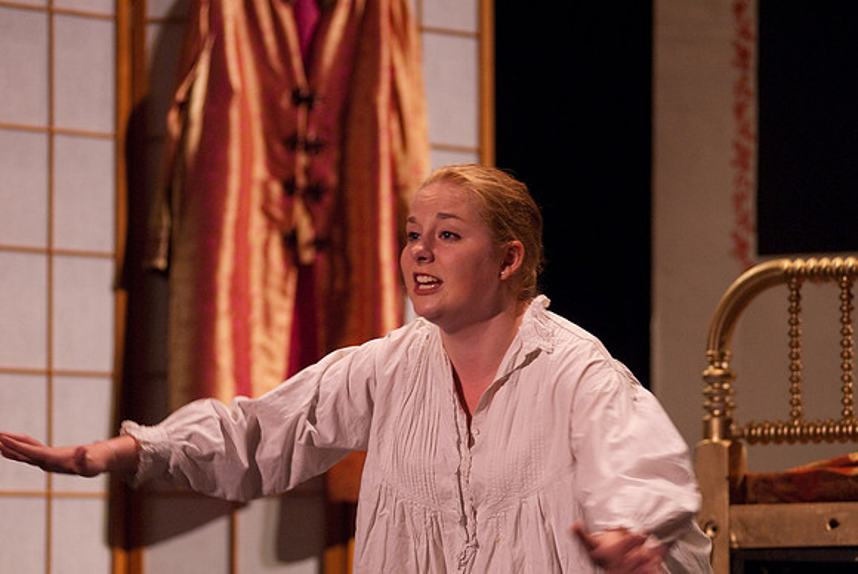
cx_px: 429
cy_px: 287
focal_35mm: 202
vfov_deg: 6.8
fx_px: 4831
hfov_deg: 10.1
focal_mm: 135
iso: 1000
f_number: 2.8
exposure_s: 1/60
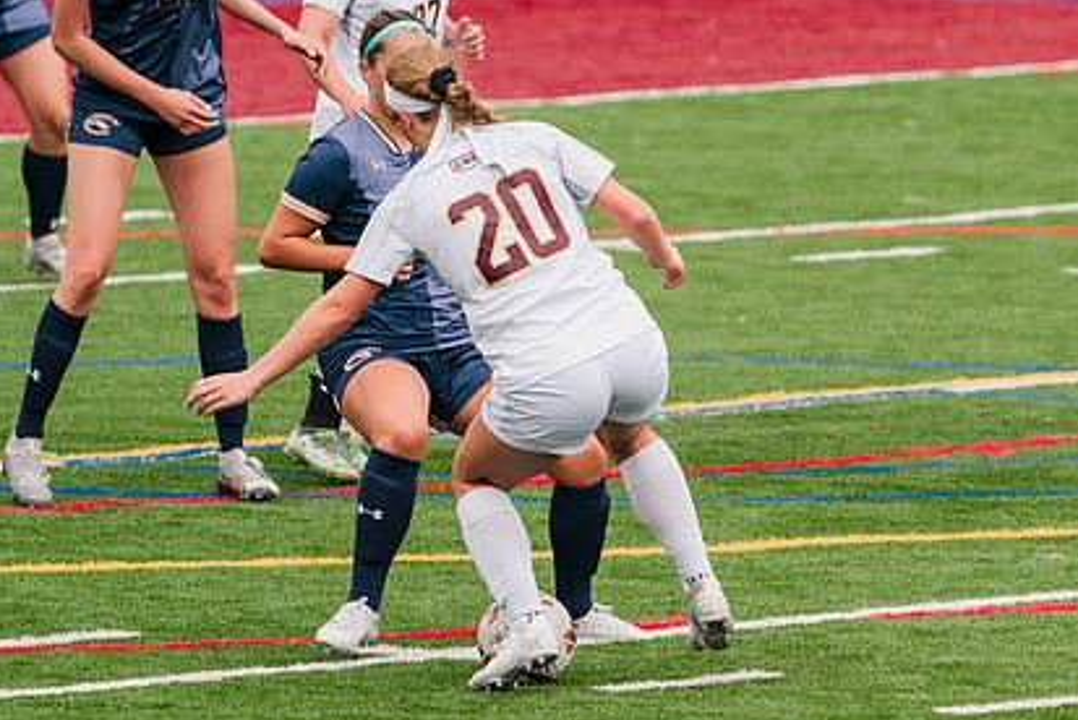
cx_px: 821
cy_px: 248
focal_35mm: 847
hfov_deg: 2.4
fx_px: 25380
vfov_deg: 1.6
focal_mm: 459
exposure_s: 1/1600
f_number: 6.3
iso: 500
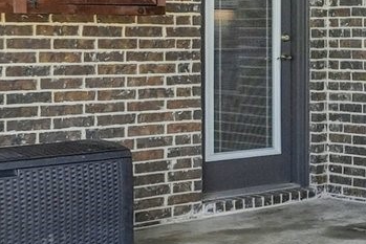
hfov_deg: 18.6
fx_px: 895
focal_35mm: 88
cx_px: 636
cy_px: 57
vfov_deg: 15.5
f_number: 8
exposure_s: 1/320
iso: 400
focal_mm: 10
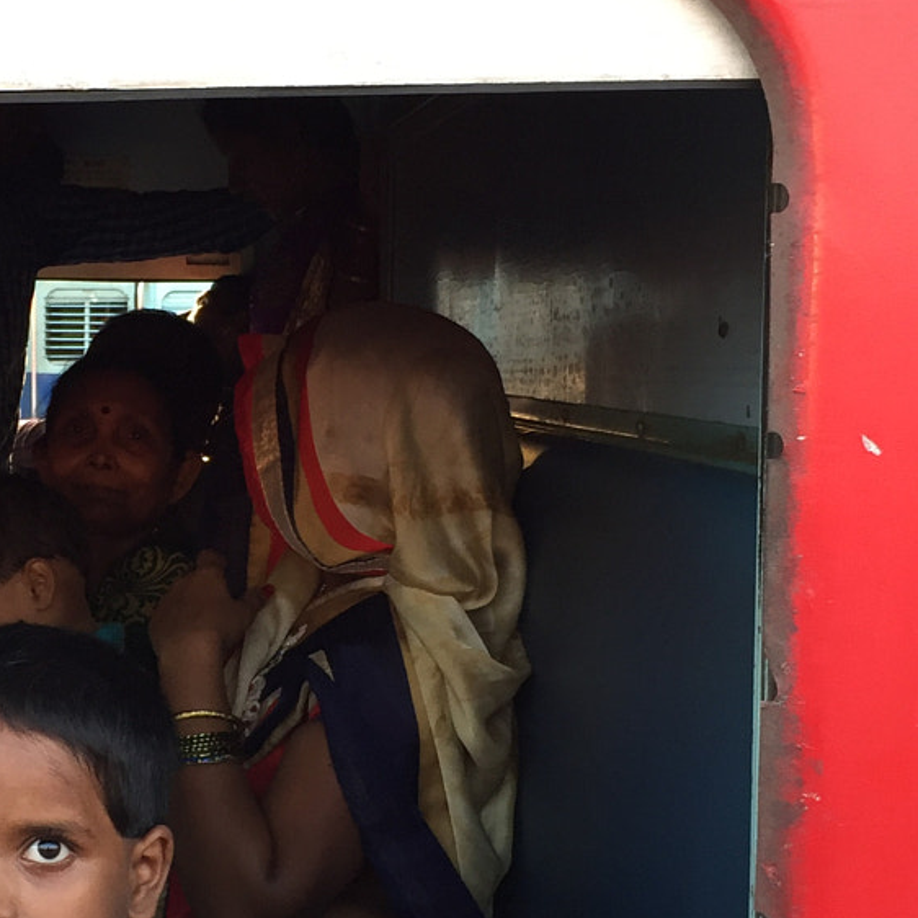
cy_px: 518
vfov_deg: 23.7
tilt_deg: -5.4
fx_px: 2190
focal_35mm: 73
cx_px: 126
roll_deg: +0.7
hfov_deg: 23.2
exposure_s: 1/33
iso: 32
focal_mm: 4.15
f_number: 2.2
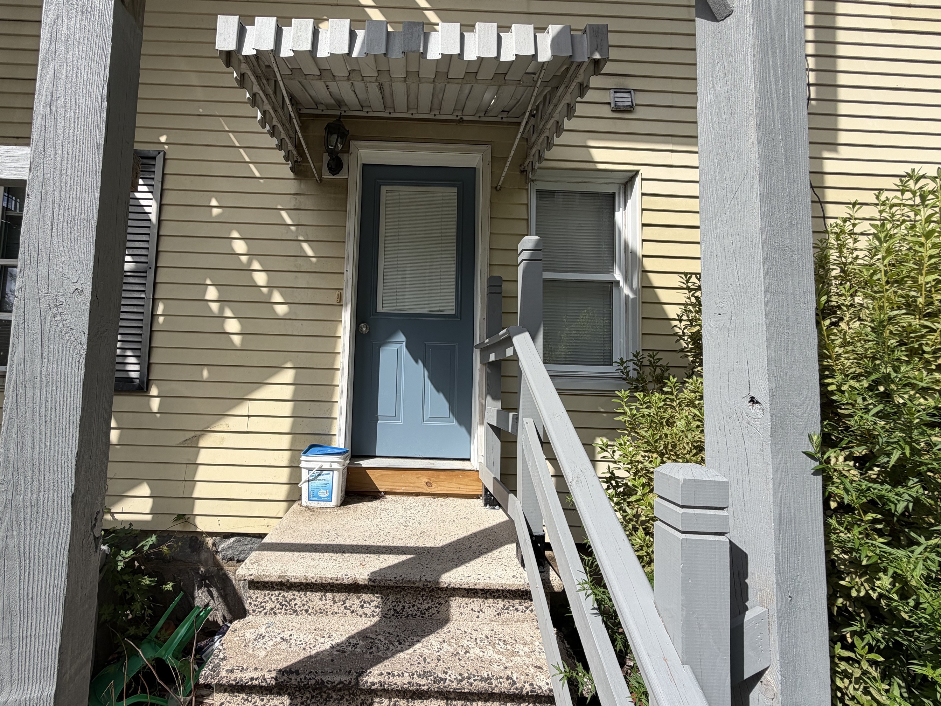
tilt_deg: +5.4
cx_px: 413
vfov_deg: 78.1
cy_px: 352
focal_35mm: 16
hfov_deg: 94.0
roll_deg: -2.1
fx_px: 435
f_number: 2.2
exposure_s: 1/914
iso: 20
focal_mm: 2.22
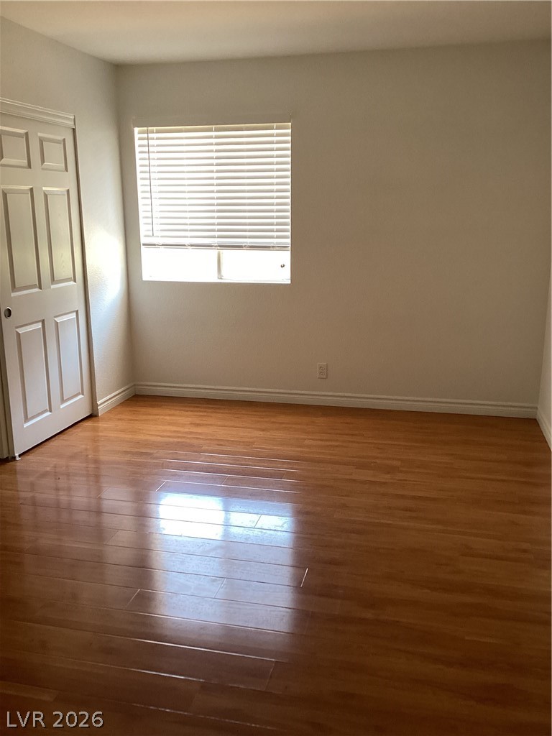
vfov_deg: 58.4
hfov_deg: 45.4
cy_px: 368
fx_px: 659
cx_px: 276
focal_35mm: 31
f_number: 2.4
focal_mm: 3.3
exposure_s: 1/60
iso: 160
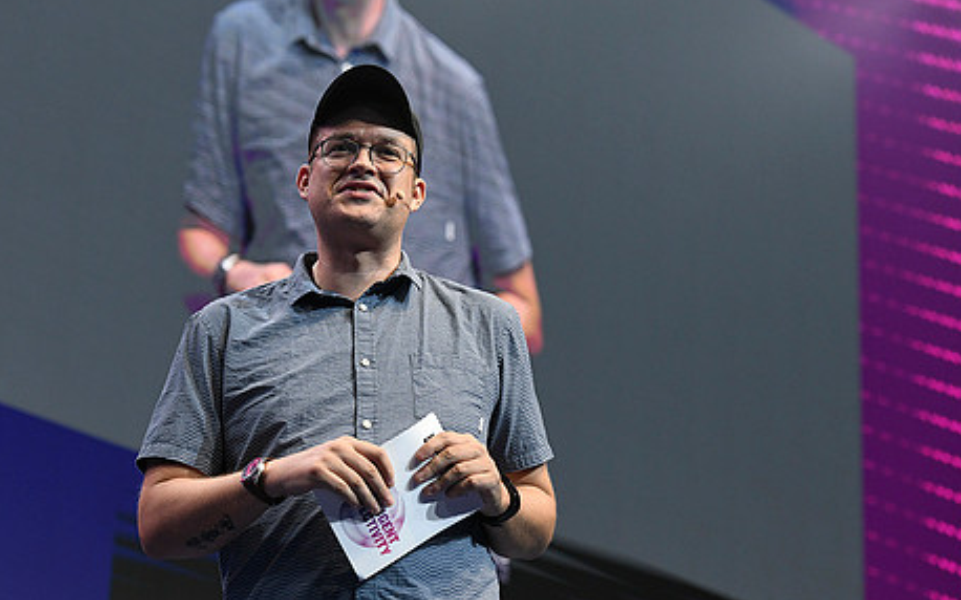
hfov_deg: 18.8
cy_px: 322
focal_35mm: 111
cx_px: 420
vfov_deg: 11.8
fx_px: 2906
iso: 2000
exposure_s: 1/250
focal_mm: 86
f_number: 4
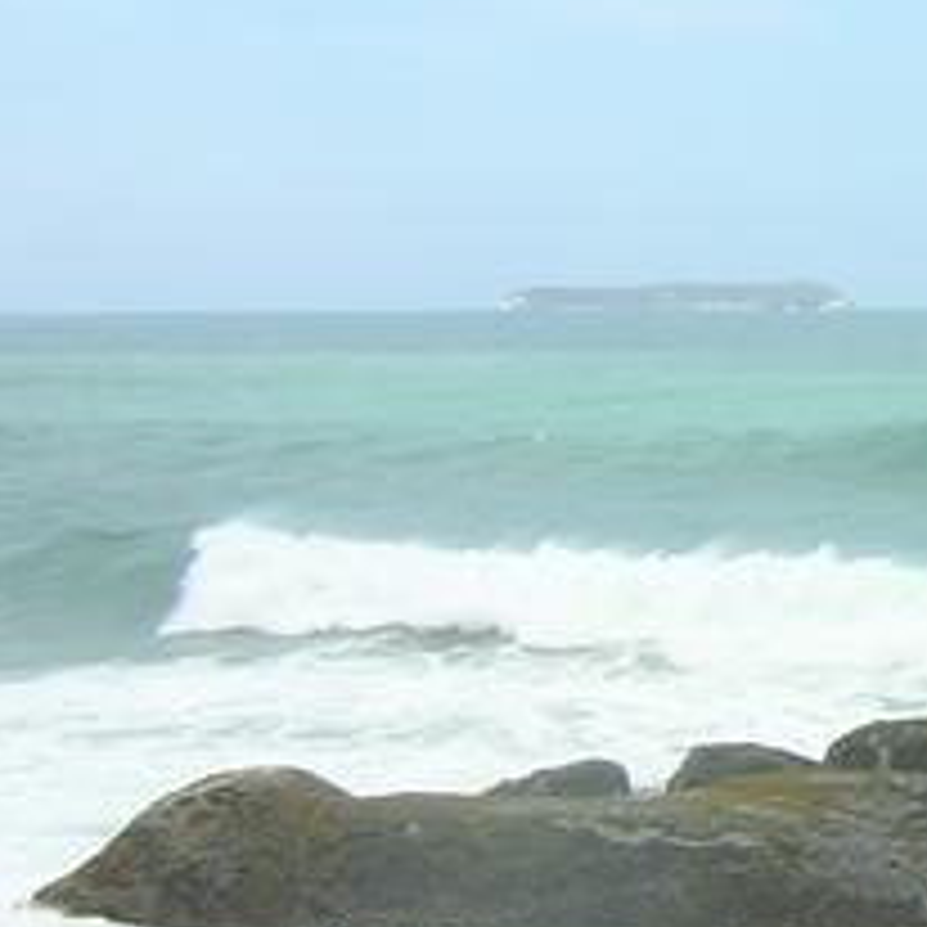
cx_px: 1082
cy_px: 468
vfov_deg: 20.4
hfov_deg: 19.3
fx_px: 2575
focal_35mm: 85
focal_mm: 4.7
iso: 141
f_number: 5.2
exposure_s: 1/365
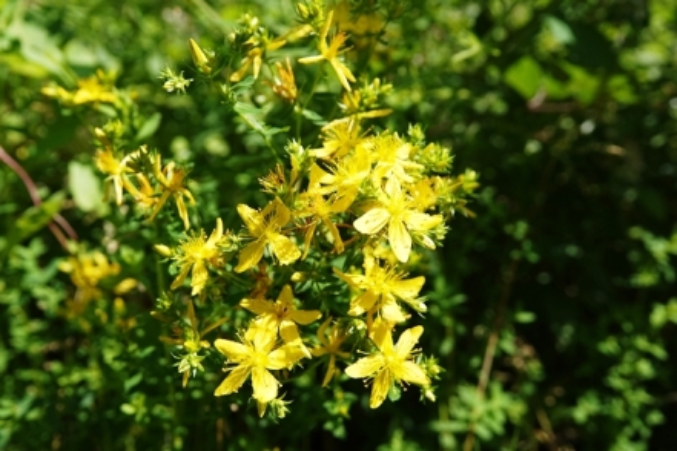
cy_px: 226
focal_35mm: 31
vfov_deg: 42.3
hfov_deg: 60.3
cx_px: 338
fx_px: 583
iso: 100
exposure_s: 1/1250
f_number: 2.8
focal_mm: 11.26
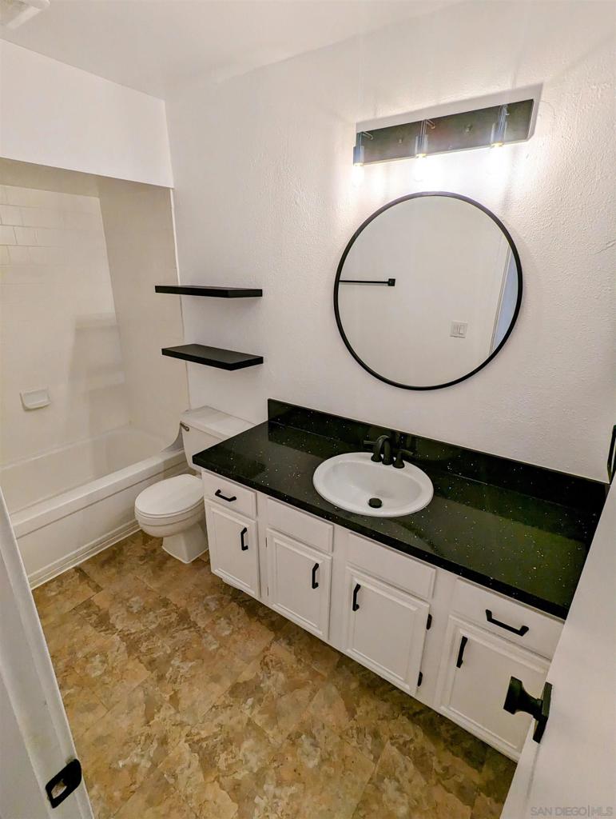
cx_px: 308
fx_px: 379
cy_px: 410
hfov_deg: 78.2
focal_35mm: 16
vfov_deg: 94.4
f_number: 2.2
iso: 125
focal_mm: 2.35
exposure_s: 1/120
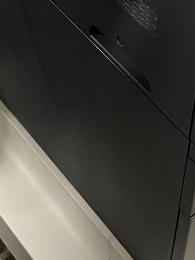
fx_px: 765
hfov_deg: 14.4
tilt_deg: -39.8
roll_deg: -8.1
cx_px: 179
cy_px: -45
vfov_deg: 18.3
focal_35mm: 102
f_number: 1.6
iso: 250
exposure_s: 1/50
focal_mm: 5.1
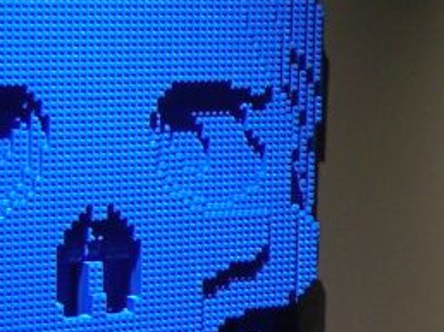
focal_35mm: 151
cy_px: 203
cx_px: 678
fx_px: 1935
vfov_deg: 9.8
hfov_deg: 12.4
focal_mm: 6.3
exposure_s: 1/2
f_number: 2.8
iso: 80
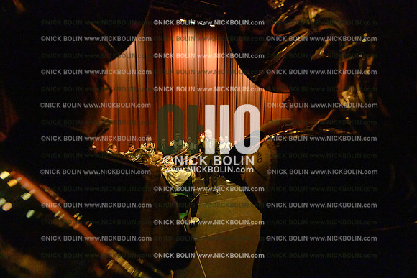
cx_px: 208
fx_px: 162
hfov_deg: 104.2
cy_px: 139
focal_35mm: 14
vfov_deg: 81.2
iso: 25600
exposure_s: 1/320
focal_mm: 14
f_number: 2.8
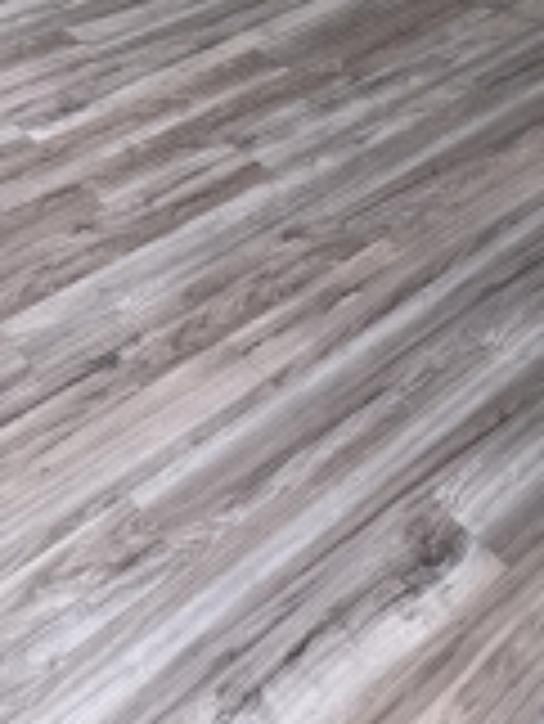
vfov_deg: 22.5
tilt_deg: -0.6
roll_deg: +1.5
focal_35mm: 58
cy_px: -519
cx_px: 351
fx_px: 1214
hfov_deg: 25.2
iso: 160
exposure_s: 1/120
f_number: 2.2
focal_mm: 2.22
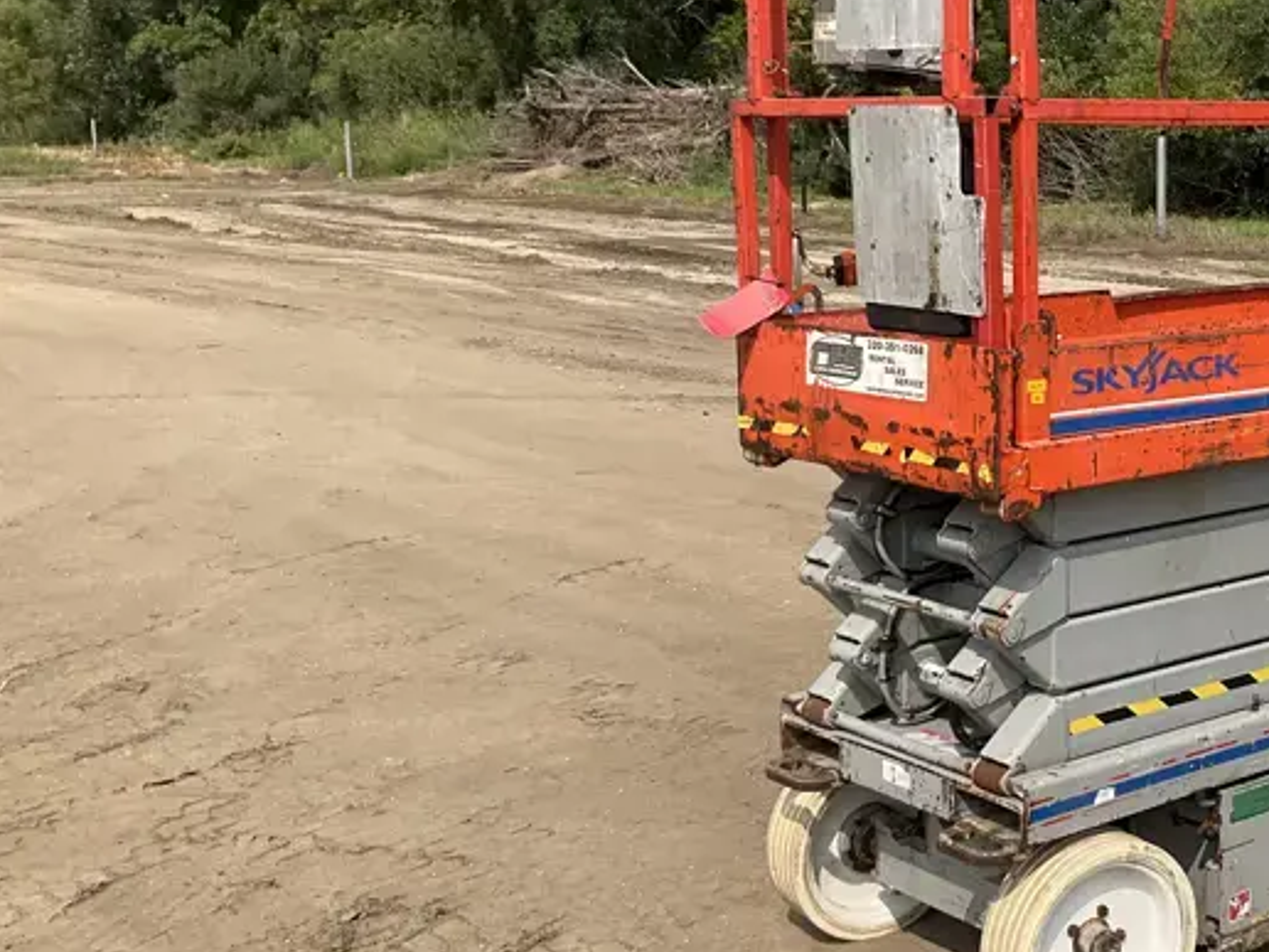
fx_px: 1980
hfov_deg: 33.4
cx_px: 1176
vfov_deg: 27.0
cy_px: 433
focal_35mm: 54
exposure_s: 1/2227
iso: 25
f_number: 1.8
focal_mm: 3
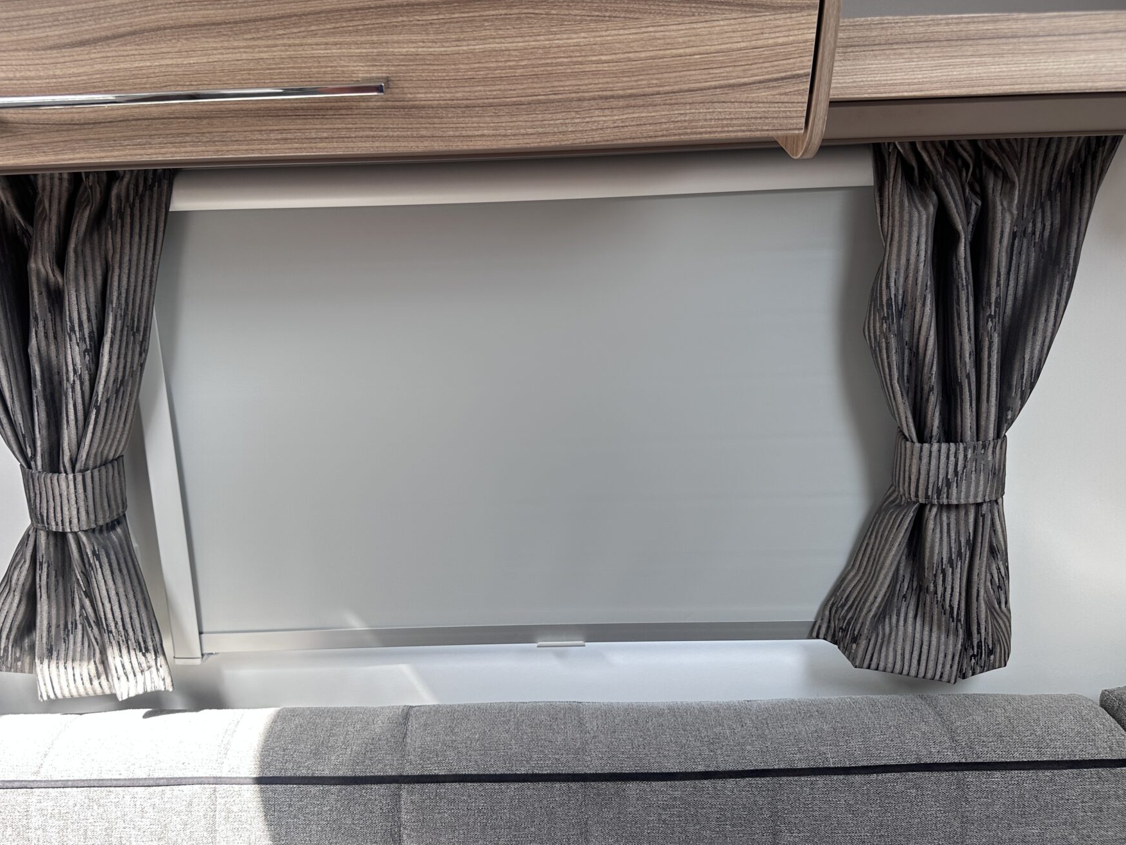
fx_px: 911
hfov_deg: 63.2
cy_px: 427
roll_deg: +1.7
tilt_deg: -13.7
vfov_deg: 49.8
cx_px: 494
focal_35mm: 28
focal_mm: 6.86
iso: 64
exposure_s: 1/166
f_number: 1.78
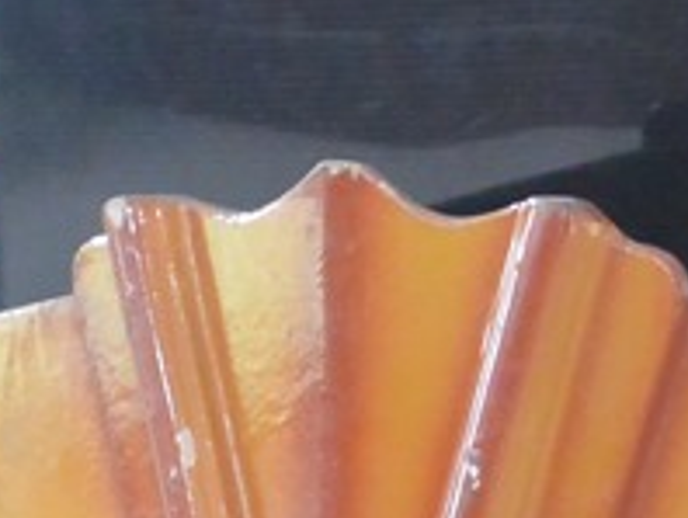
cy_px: -207
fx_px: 5333
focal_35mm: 268
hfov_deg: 7.3
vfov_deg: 5.5
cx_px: 1060
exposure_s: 1/30
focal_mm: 20.3
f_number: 5
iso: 2500
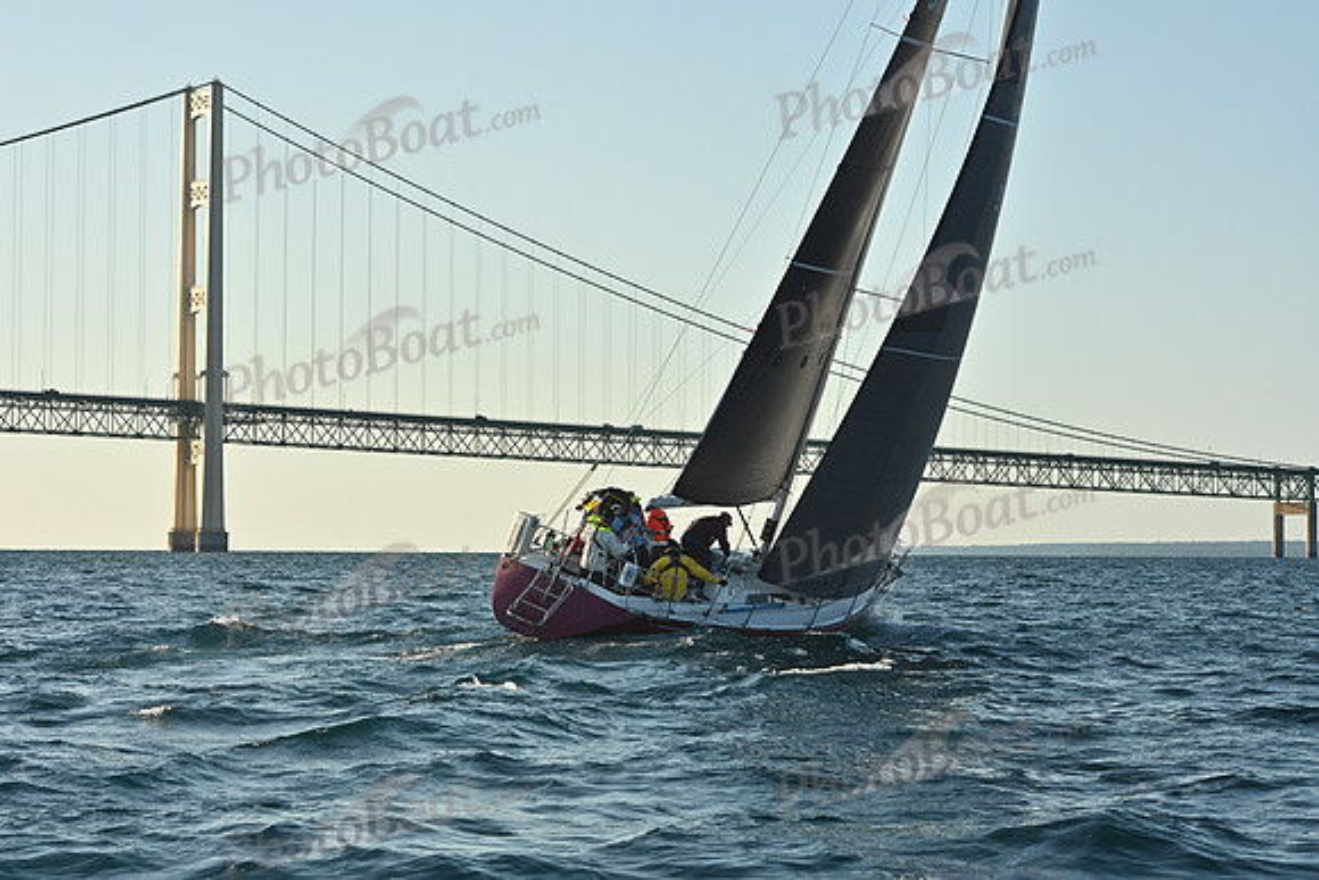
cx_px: 660
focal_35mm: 92
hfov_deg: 22.1
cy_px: 440
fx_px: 3371
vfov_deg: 14.9
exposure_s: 1/1000
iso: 800
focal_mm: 92
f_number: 13
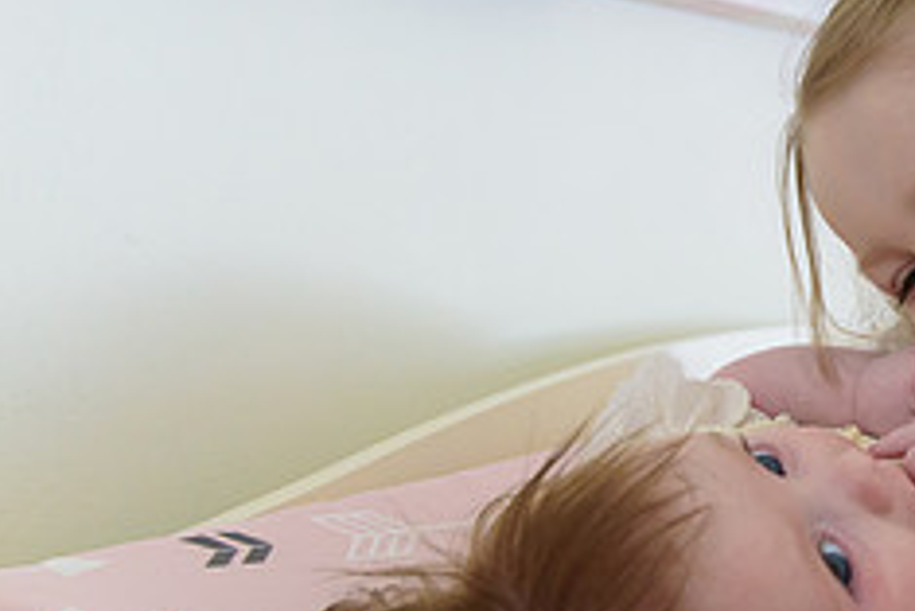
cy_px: 270
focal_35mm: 69
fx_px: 1755
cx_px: 911
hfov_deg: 27.6
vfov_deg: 19.8
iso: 1600
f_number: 3.2
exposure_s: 1/125
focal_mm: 28
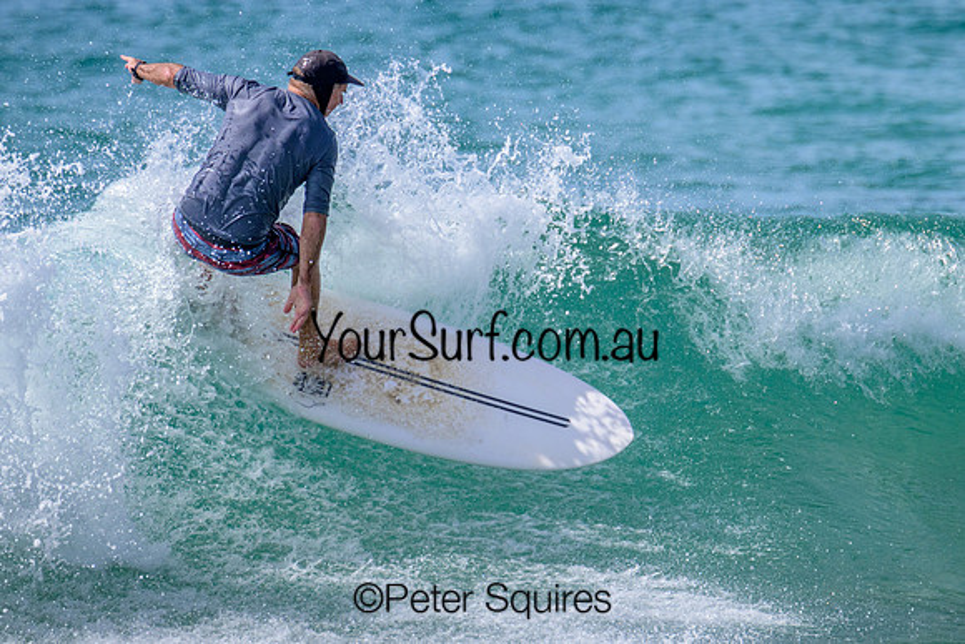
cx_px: 608
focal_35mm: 1007
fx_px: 27011
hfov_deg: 2.0
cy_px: 238
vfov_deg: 1.4
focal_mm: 800
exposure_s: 1/2000
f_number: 11
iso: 1100
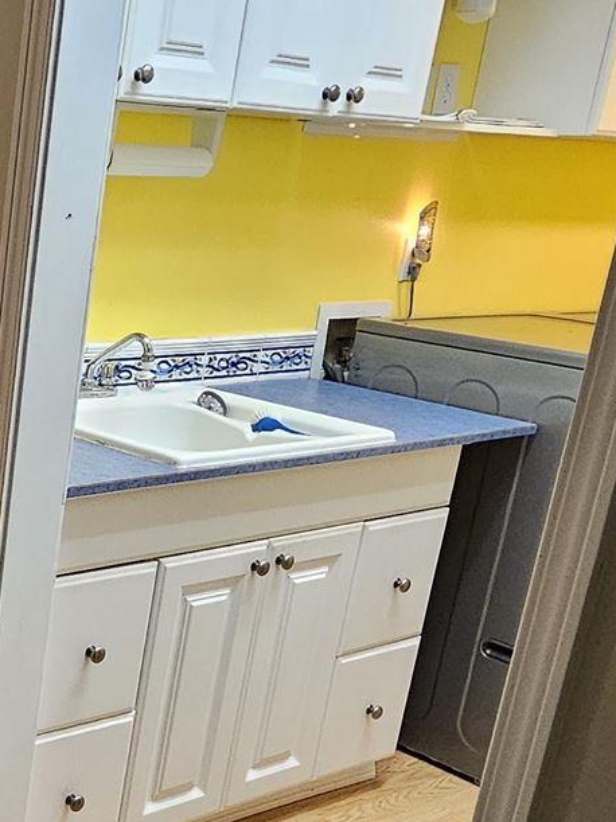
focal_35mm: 49
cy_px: 556
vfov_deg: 38.4
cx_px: -241
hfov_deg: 24.7
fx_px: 1163
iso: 320
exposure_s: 1/40
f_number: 2.2
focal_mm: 2.2
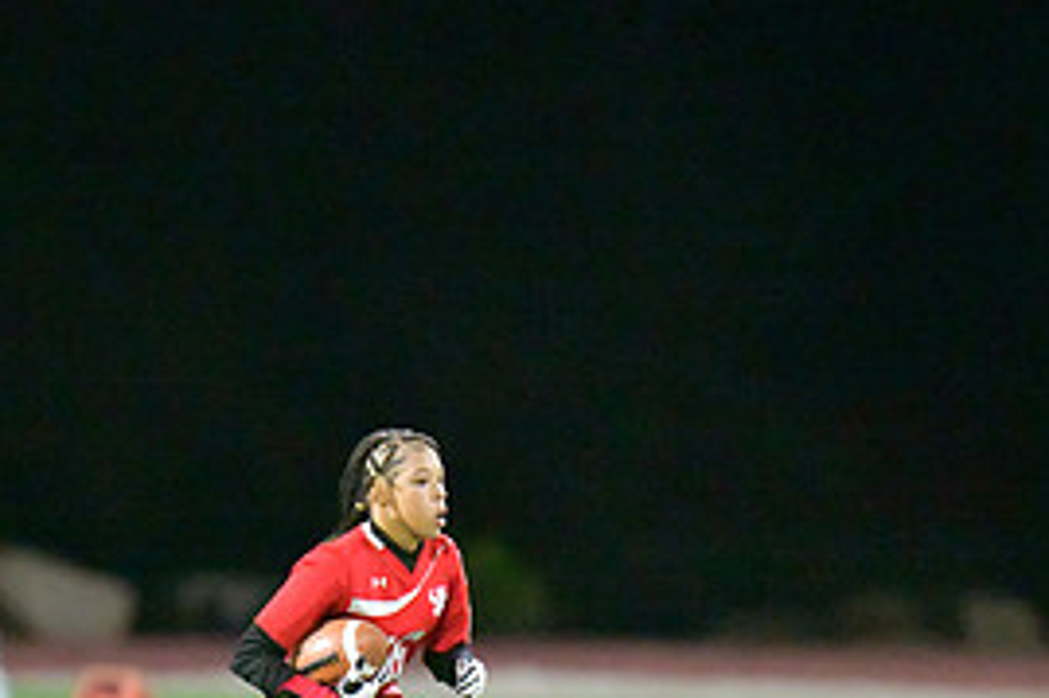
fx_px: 18870
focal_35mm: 648
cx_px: 499
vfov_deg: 2.1
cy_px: 528
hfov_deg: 3.2
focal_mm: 300
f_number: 2.8
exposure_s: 1/2500
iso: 25600
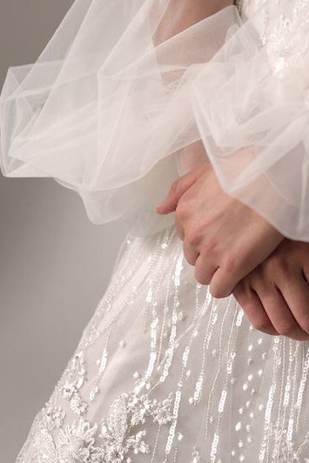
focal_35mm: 188
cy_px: -188
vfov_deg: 10.6
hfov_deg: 7.2
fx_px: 2419
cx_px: 404
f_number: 1.2
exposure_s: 1/640
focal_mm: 50
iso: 50
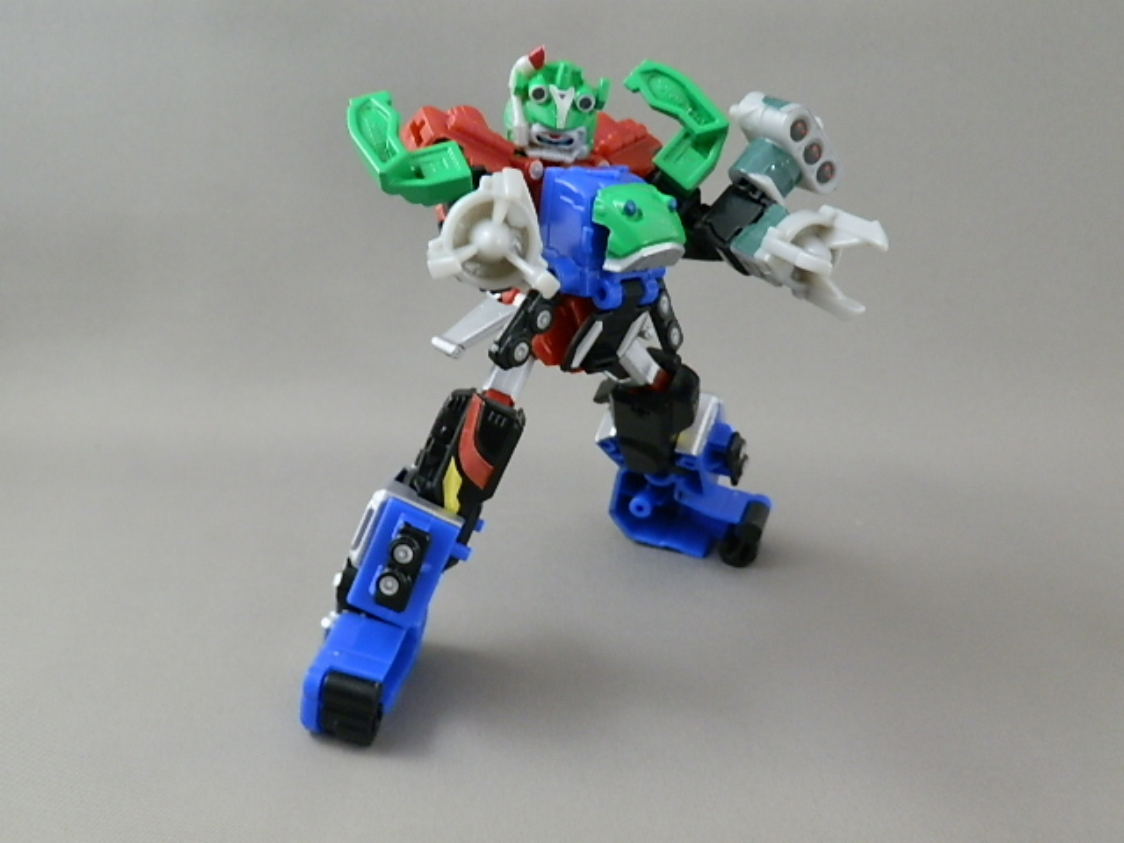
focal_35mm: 34
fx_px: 1104
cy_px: 422
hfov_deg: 54.0
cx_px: 562
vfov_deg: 41.8
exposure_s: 1/8
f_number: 3.5
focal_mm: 6.17
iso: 200
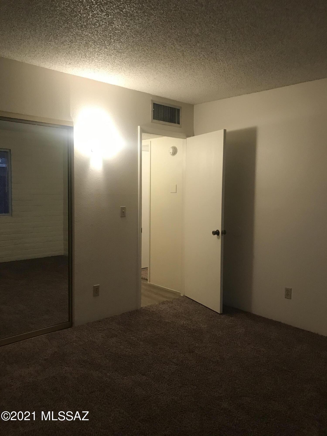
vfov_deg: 63.4
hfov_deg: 49.7
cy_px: 218
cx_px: 164
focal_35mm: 28
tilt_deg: -3.2
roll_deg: -0.7
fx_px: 353
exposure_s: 1/15
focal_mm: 3.99
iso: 50
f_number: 1.8
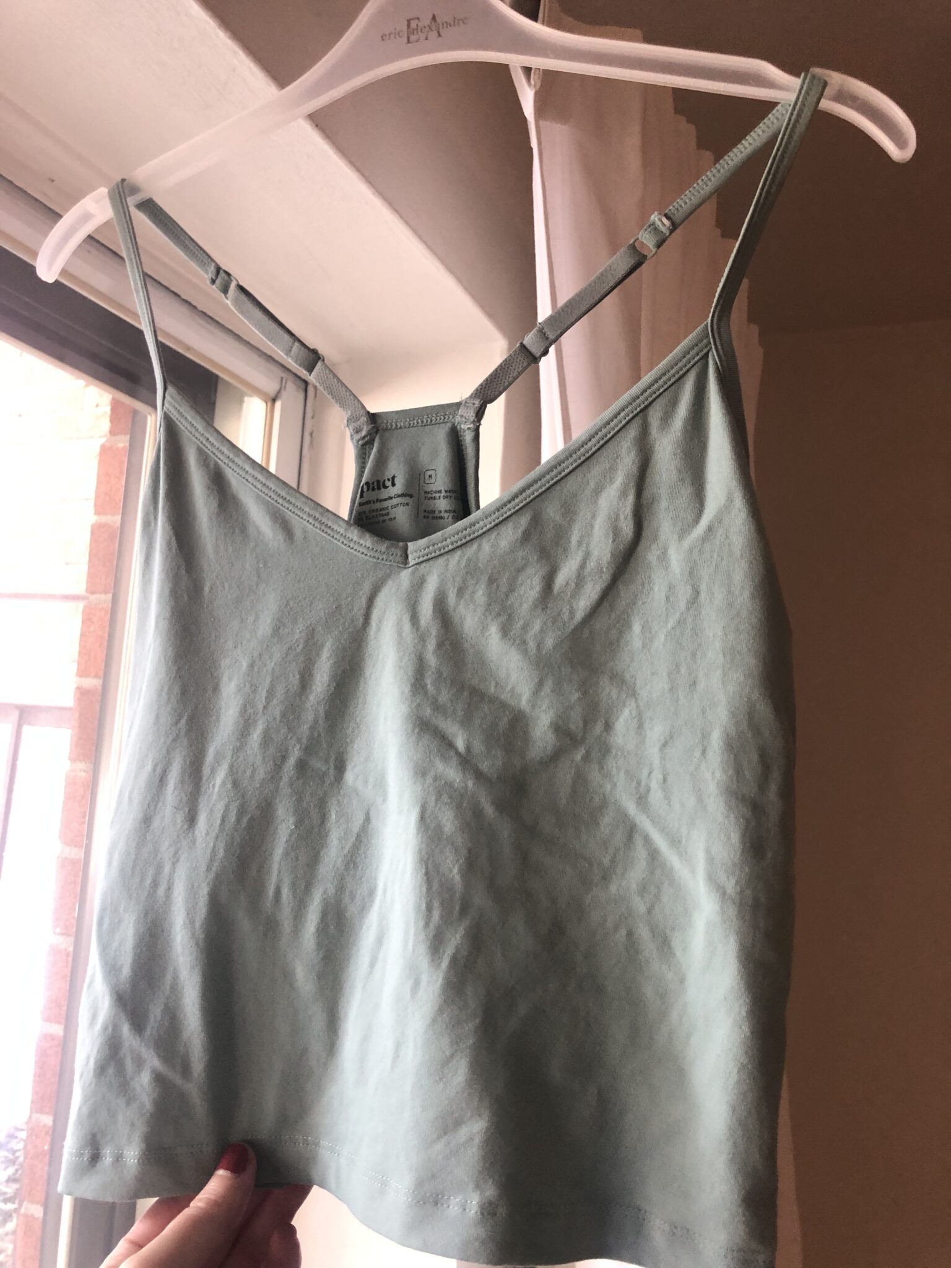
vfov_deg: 63.4
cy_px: 634
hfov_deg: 49.7
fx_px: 1026
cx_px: 476
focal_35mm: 28
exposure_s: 1/20
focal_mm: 3.99
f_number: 1.8
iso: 40
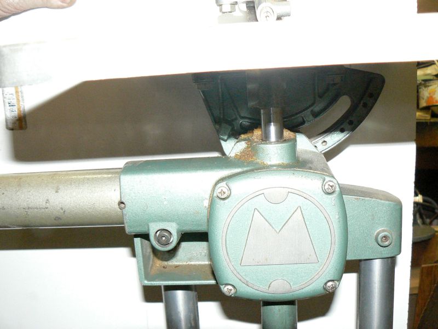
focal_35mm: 36
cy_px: 164
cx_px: 219
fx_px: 456
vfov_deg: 39.7
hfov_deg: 51.4
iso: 400
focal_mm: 6
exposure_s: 1/30
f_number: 2.8
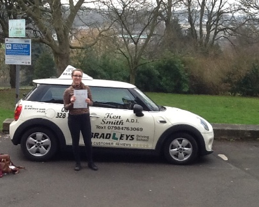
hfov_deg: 34.8
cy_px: 114
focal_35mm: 54
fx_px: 414
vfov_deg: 28.1
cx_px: 128
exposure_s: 1/120
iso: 64
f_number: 2.4
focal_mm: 2.03
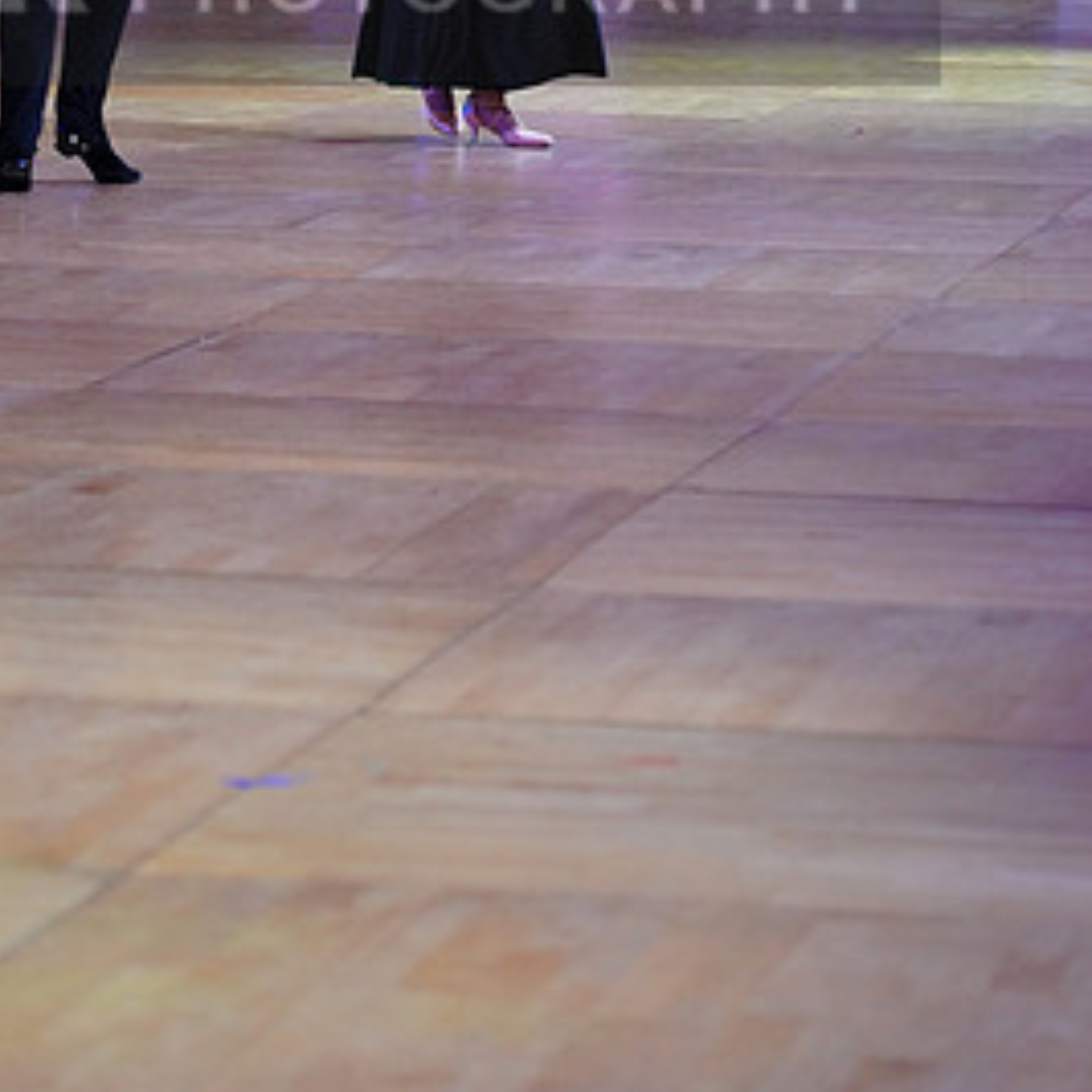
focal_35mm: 194
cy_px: -49
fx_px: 6924
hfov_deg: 9.0
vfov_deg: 9.0
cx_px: 378
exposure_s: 1/400
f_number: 4
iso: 2000
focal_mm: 105
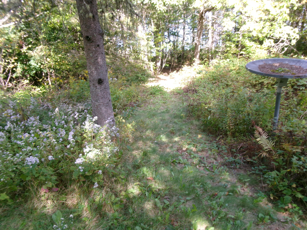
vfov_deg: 49.7
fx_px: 248
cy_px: 115
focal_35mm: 28
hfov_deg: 63.4
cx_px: 154
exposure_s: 1/45
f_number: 3.9
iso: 100
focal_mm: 5.1
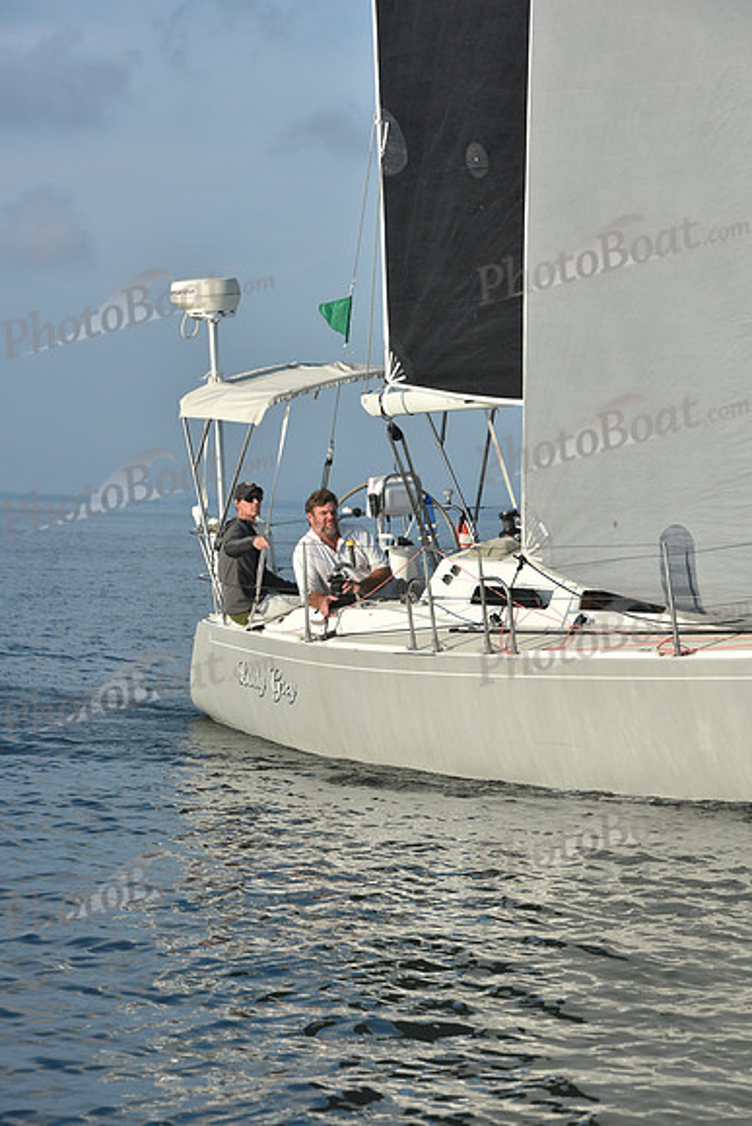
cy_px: 563
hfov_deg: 11.0
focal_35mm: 125
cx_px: 376
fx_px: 3914
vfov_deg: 16.4
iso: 320
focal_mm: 125
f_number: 10
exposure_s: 1/800
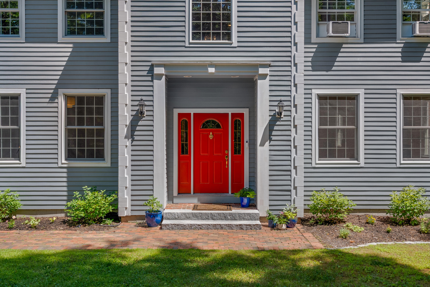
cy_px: 144
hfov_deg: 54.4
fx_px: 418
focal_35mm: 35
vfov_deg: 37.9
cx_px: 215
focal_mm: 35
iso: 320
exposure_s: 1/800
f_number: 7.1
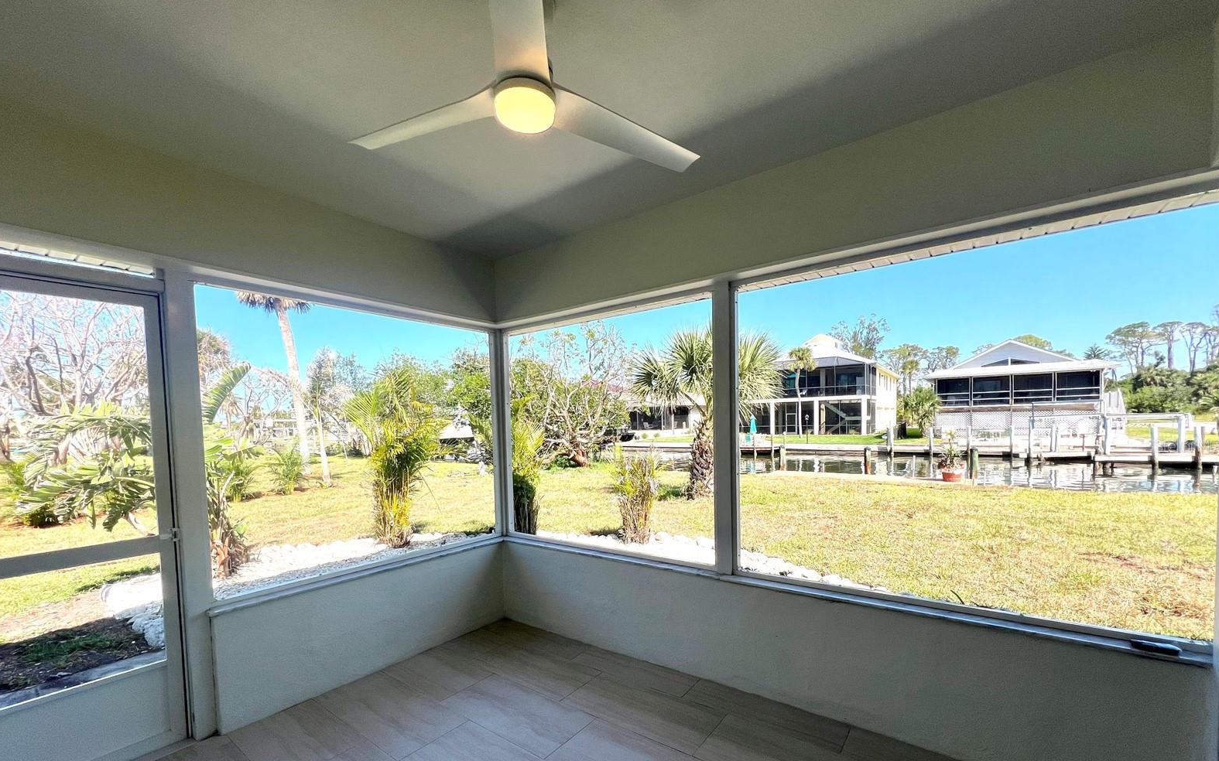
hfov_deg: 105.3
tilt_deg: -2.6
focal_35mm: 14
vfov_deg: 78.0
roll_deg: +1.5
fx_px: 465
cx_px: 608
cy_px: 445
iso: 32
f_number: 1.8
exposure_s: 1/727
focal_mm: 1.57
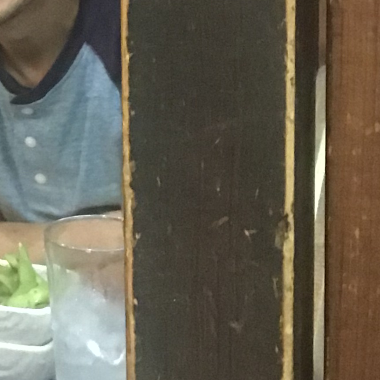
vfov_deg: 16.9
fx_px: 1254
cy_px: 0
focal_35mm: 101
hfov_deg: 16.5
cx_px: -73
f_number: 2.2
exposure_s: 1/15
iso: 640
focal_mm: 2.87
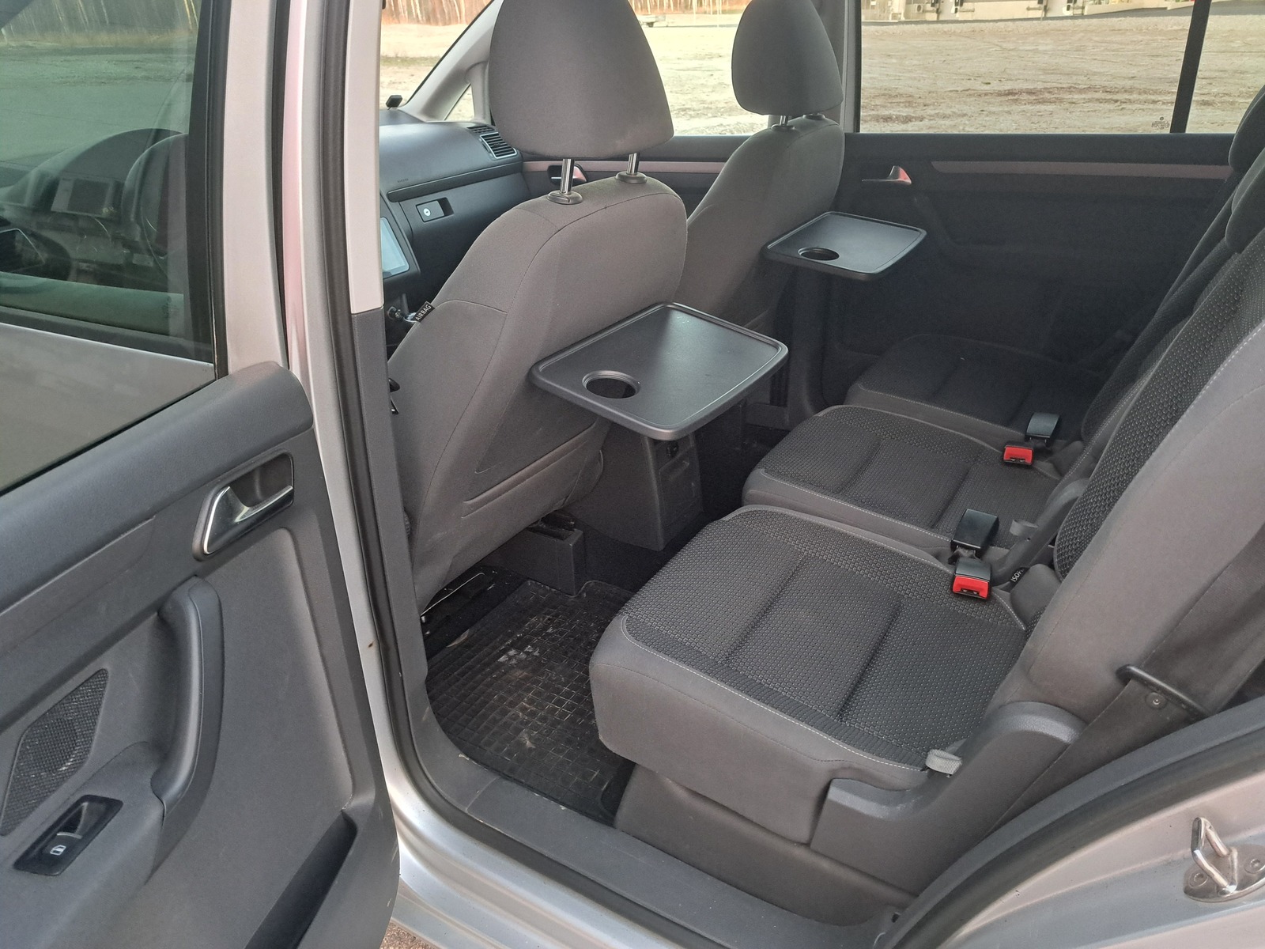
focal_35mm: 24
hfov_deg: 71.6
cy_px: 474
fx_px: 877
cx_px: 632
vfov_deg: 56.8
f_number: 1.8
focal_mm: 5.23
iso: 320
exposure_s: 1/50
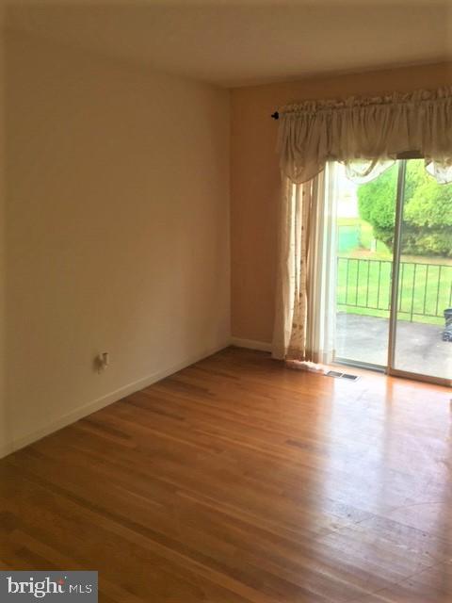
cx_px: 226
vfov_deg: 61.7
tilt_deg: -10.3
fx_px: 505
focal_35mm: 29
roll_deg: +0.4
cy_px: 302
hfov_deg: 48.2
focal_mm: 4.15
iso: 32
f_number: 2.2
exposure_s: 1/60
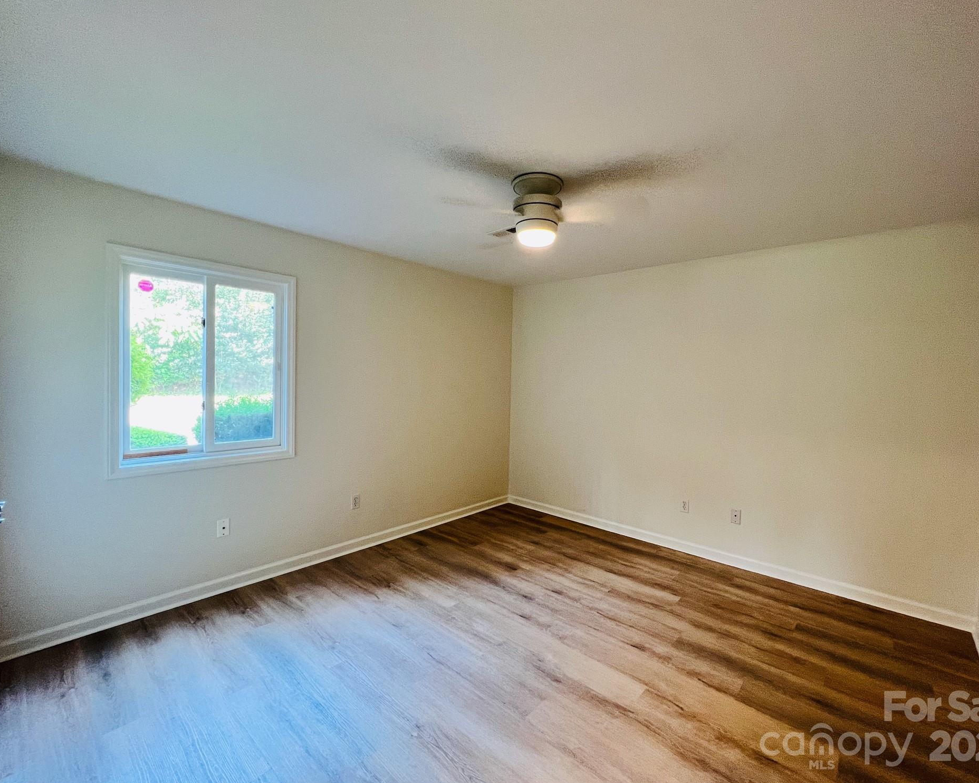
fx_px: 406
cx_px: 518
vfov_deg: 88.0
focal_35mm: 14
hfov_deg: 100.6
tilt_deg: -2.0
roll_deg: -1.8
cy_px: 385
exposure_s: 1/60
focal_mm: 1.57
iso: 250
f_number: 1.8
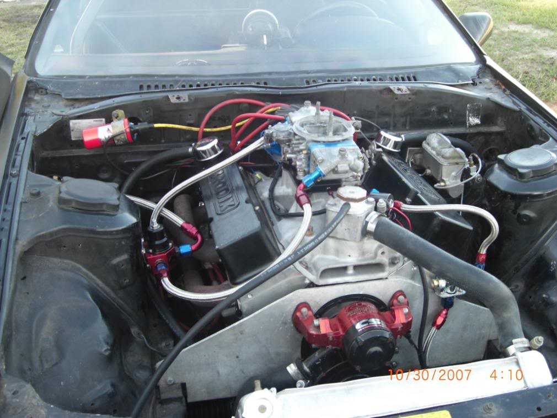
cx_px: 278
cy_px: 209
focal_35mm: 38
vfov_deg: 37.7
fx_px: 612
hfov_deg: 49.0
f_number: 2.8
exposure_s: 1/80
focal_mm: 7.9
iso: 100
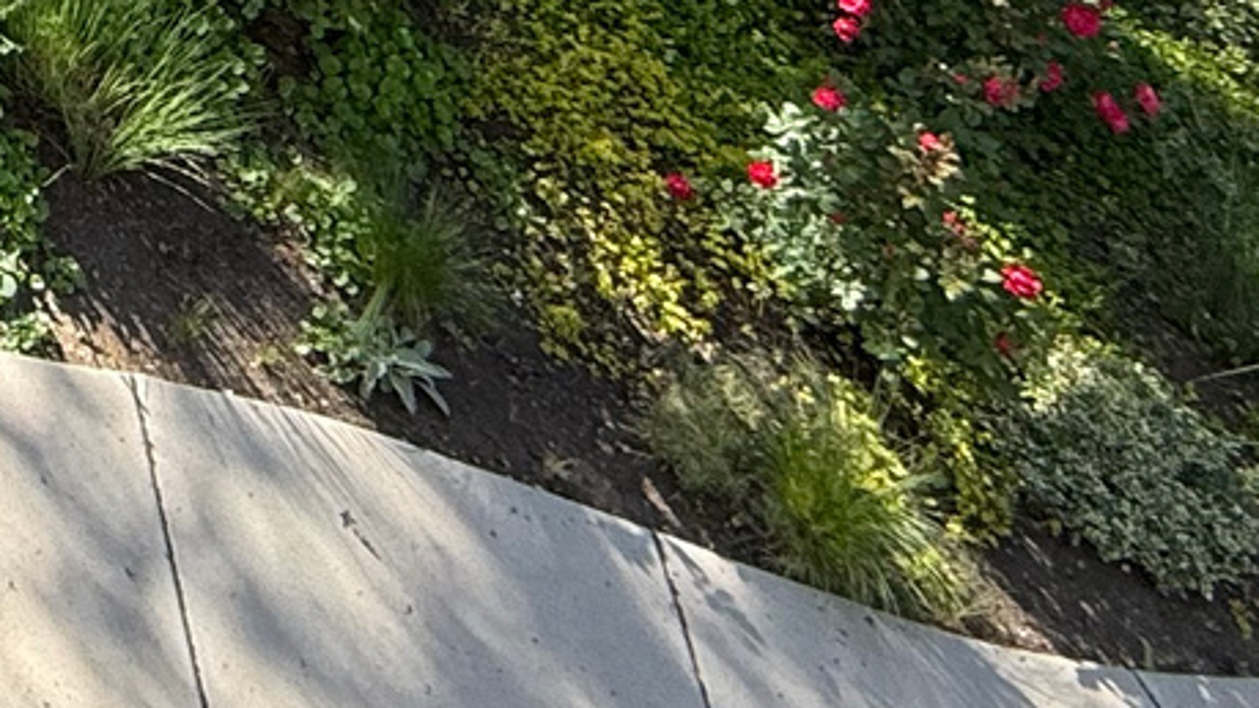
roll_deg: -3.7
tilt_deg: -27.3
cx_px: -765
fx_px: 2270
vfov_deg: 12.7
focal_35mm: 68
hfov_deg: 23.1
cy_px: -1100
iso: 50
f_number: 2.2
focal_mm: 2.22
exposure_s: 1/99
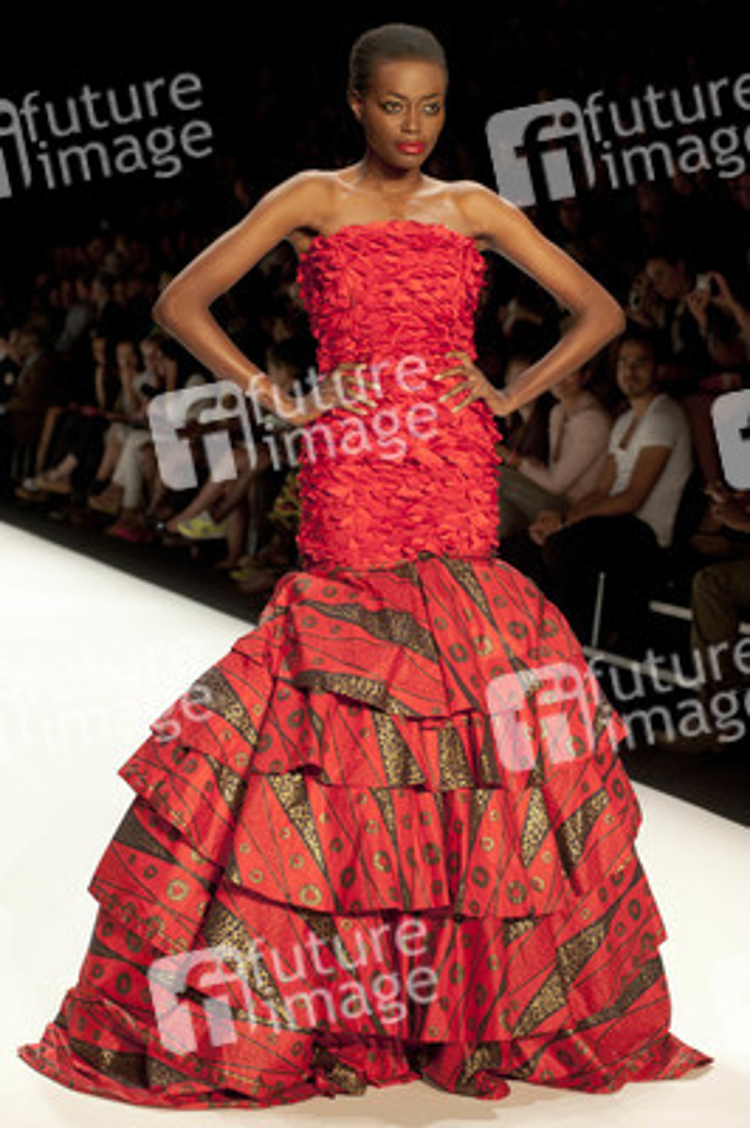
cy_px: 564
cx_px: 375
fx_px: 2504
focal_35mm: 80
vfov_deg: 25.4
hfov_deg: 17.0
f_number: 7.1
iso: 1600
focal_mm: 80
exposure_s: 1/200
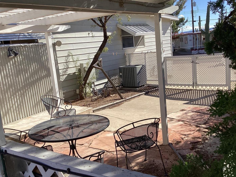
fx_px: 245
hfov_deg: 51.3
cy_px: 87
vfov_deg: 39.7
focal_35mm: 36
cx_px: 117
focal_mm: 3.3
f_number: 2.4
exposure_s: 1/1045
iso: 25
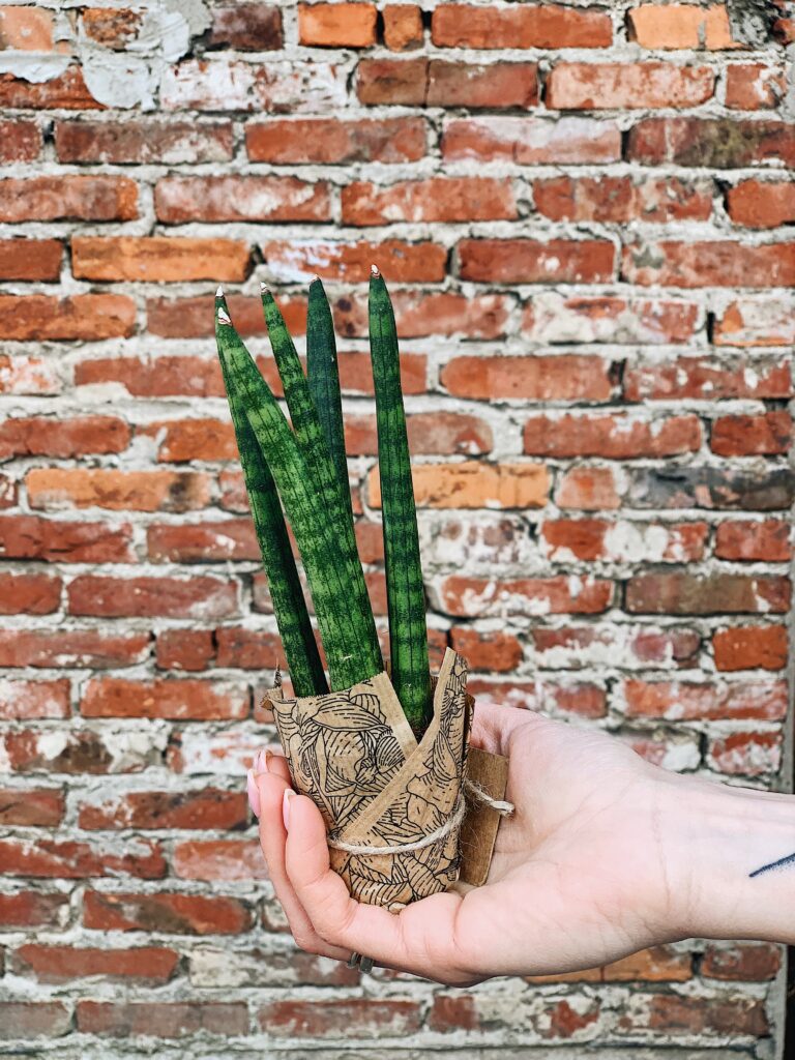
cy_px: 530
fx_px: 1592
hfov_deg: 28.0
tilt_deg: -8.3
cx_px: 398
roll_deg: -0.1
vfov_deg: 36.8
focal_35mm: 52
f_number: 2.4
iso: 16
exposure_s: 1/122
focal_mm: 6
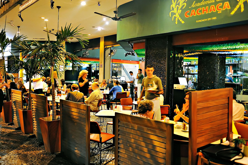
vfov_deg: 37.9
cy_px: 82
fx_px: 241
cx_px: 124
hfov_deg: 54.4
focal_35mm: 35
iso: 3200
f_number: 3.5
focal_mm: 35
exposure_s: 1/20
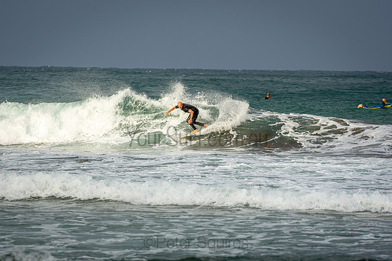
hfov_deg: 6.9
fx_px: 3267
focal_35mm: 300
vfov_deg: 4.6
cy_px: 130
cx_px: 196
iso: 200
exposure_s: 1/640
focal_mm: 200
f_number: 5.6
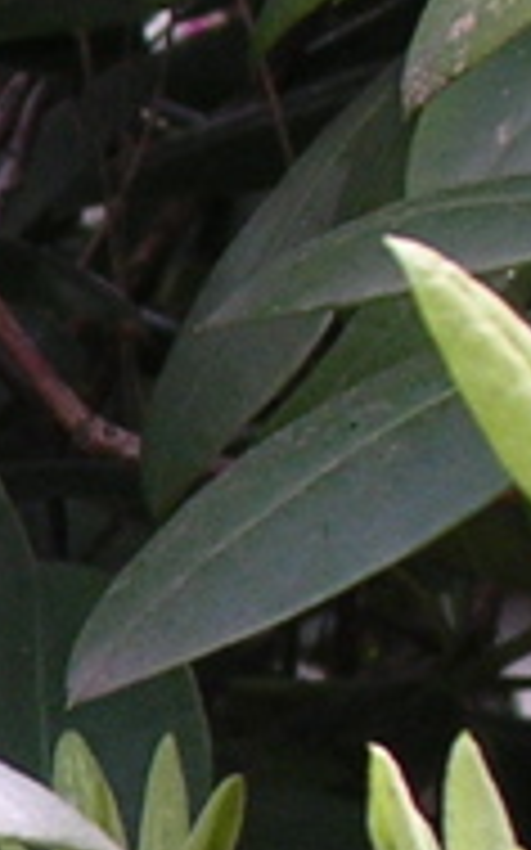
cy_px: 1138
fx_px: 10752
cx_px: -1215
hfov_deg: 2.8
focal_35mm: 464
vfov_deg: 4.5
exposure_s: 1/22.3
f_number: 4
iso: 50
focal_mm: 12.3
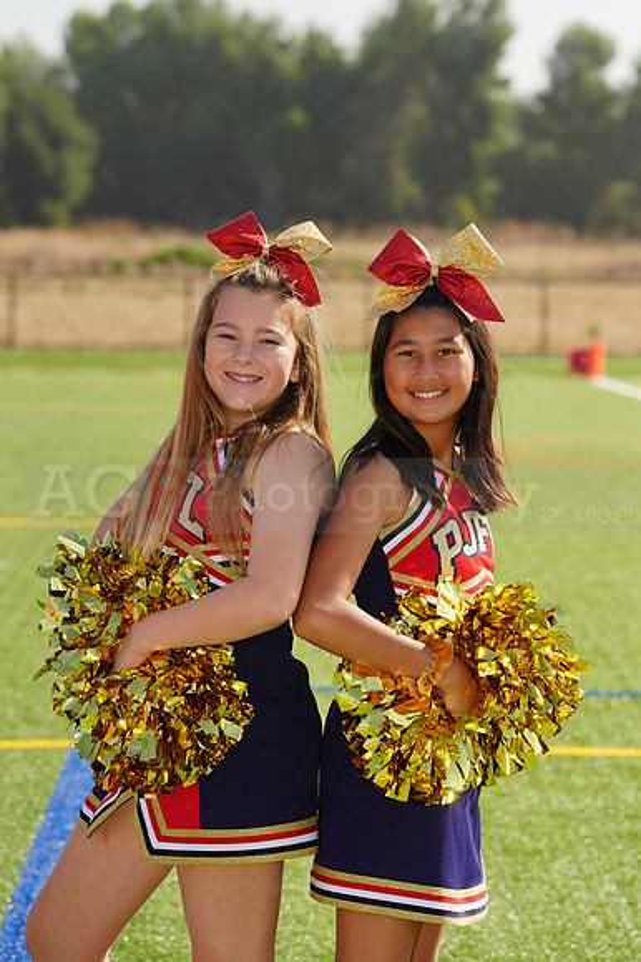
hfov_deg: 7.7
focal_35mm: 179
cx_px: 320
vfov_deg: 11.5
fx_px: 4786
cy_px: 481
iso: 100
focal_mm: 179
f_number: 8
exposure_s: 1/250
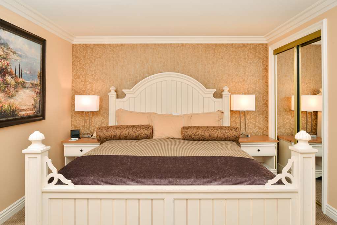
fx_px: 225
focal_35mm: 24
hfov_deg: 73.7
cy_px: 112
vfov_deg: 53.2
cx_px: 168
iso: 640
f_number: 13
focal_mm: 24
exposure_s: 1/40
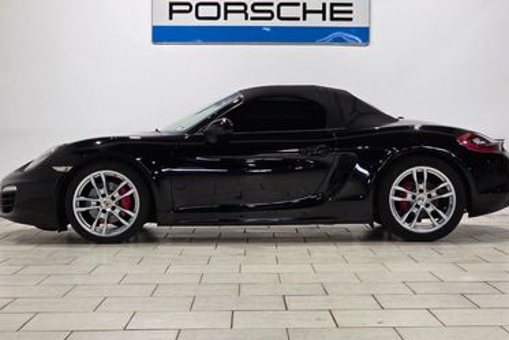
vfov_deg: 17.7
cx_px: 251
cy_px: 156
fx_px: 1089
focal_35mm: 77
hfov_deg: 26.3
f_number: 2.4
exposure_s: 1/120
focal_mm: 7.9
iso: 125
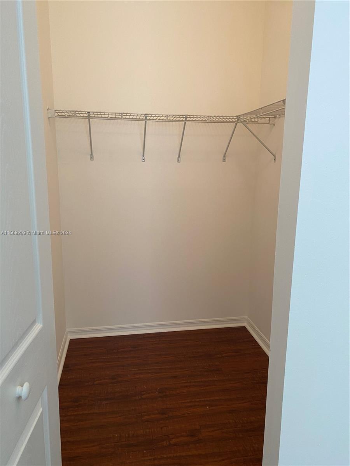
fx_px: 351
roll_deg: -0.3
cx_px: 175
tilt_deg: -12.4
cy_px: 233
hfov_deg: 53.1
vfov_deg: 67.3
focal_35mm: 26
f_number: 1.8
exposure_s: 1/60
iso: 80
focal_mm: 4.25
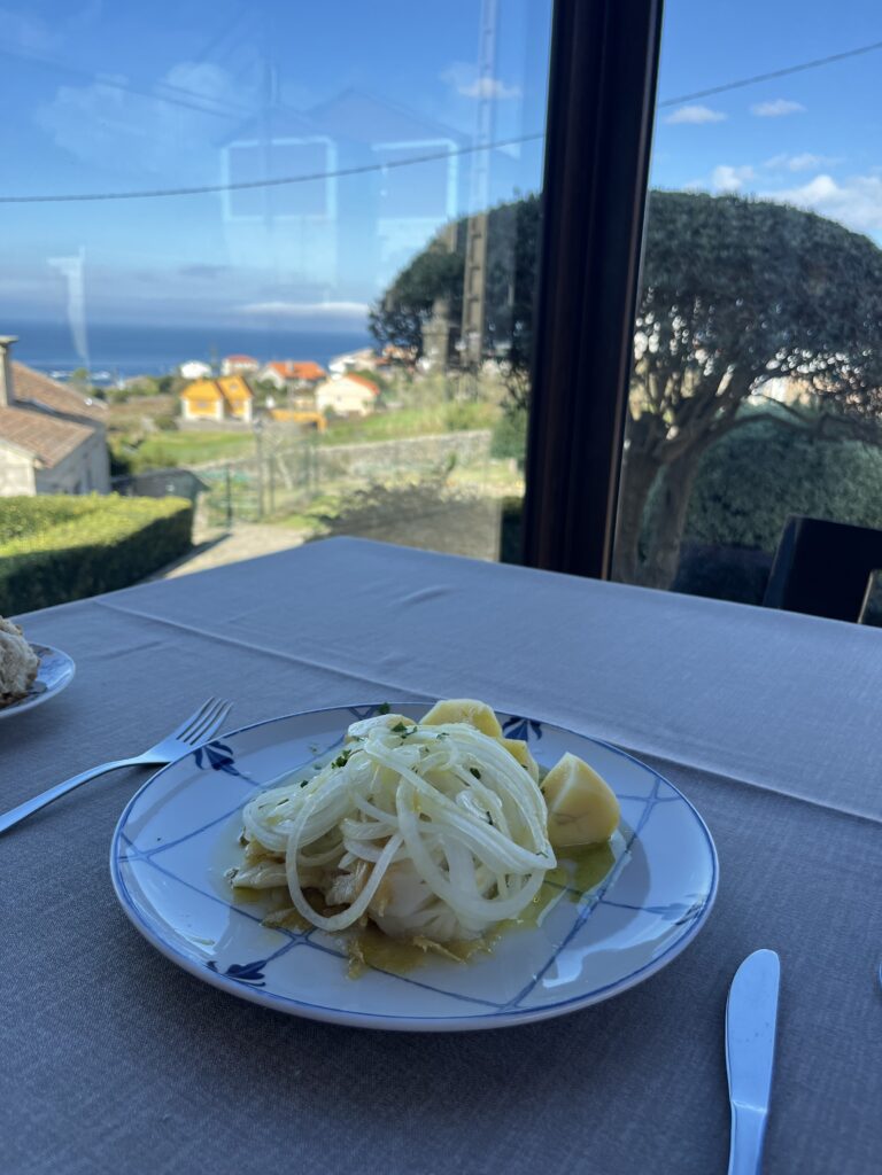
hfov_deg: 53.1
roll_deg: -1.1
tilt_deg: -15.2
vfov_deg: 67.3
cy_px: 588
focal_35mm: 26
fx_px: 883
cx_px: 441
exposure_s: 1/1355
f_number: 1.6
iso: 50
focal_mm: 5.1
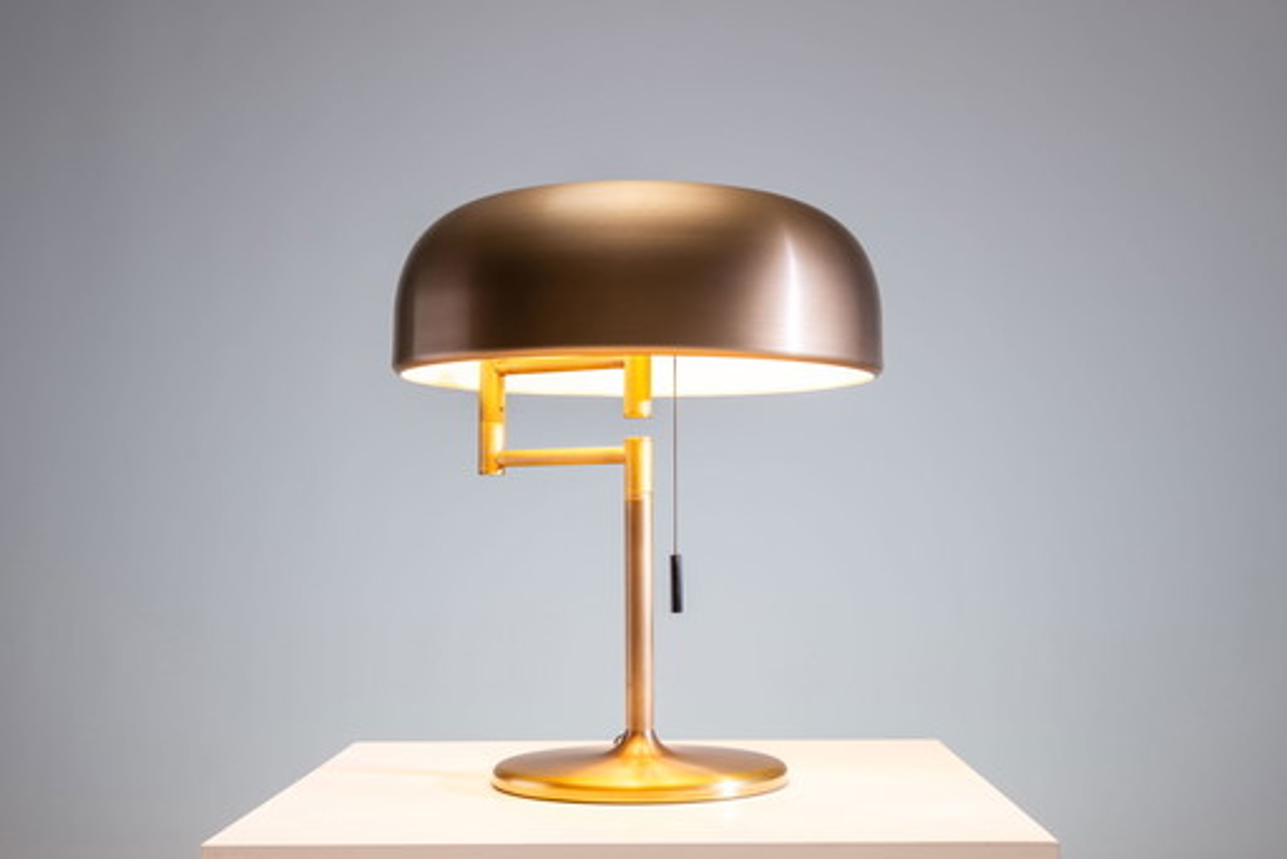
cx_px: 644
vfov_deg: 29.9
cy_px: 430
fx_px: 1610
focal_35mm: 45
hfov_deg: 43.6
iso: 100
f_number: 9
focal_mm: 45
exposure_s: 1/1.25
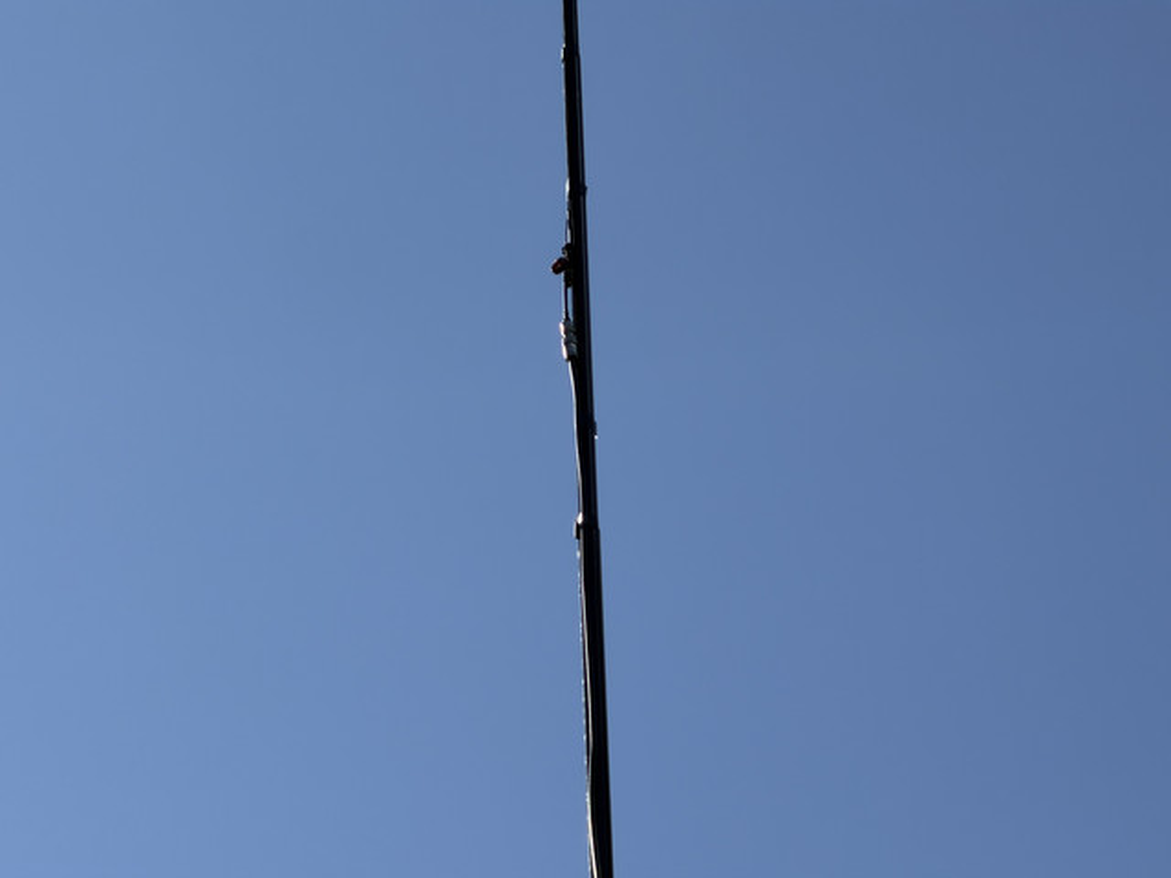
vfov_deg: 7.4
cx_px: 586
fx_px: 6766
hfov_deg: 9.9
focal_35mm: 200
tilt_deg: +49.8
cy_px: 439
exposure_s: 1/879
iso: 16
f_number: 2.8
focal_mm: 16.89
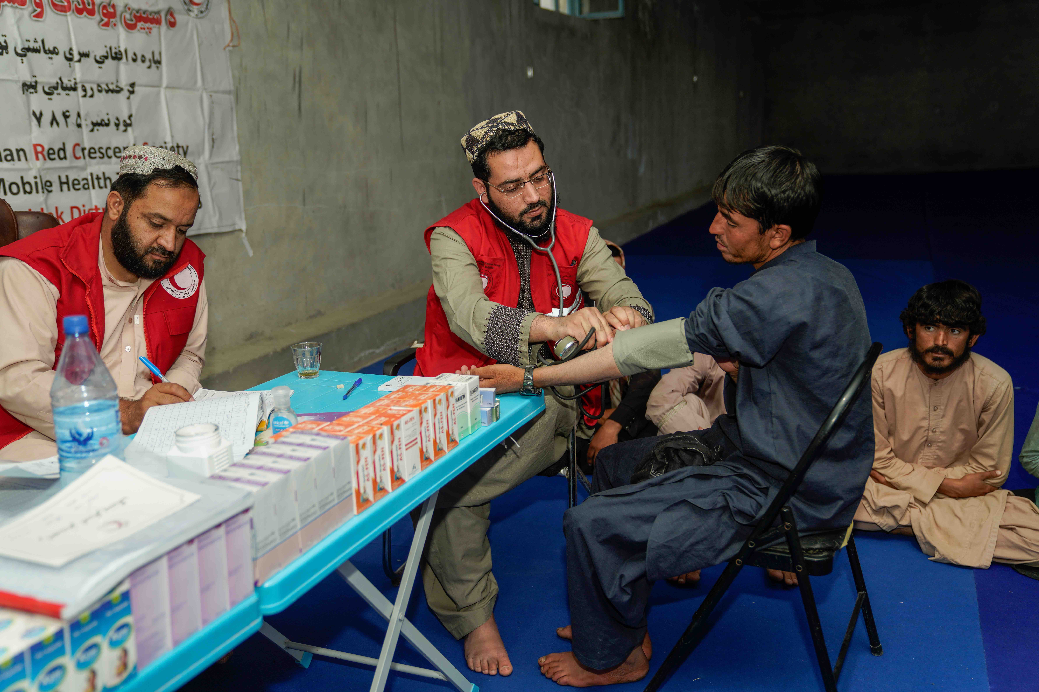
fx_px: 952
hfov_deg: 57.2
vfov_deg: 40.0
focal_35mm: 33
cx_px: 520
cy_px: 346
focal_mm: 33
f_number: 2.8
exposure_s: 1/250
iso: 200
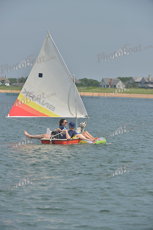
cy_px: 115
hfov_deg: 6.9
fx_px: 1274
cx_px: 76
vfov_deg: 10.3
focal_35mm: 200
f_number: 8
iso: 200
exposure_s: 1/1000
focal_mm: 200
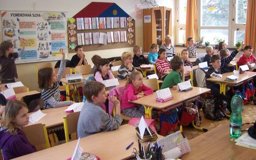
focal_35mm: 39
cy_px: 75
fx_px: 272
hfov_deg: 50.4
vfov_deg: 32.8
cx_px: 128
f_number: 3
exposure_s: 1/30
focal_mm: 6
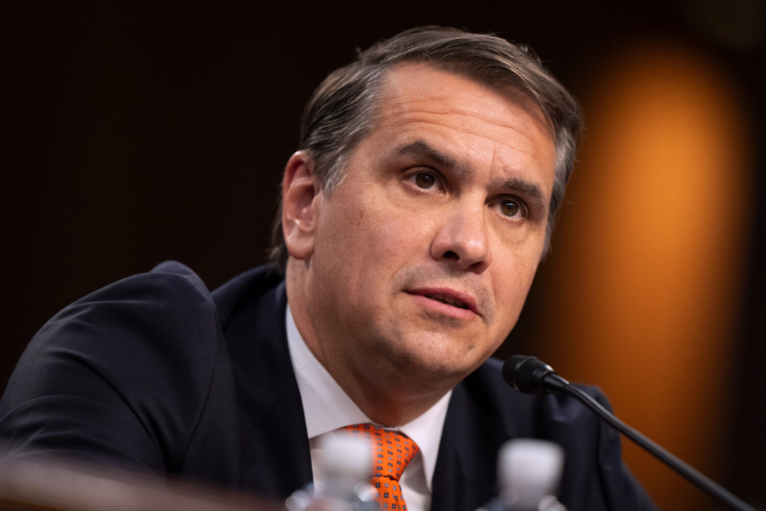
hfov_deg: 5.2
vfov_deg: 3.4
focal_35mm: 400
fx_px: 8510
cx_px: 383
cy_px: 256
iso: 4000
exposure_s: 1/500
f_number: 2.8
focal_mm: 400
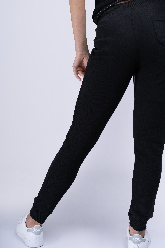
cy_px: 123
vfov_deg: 31.4
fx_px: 440
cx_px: 95
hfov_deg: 21.2
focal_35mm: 64
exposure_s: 1/160
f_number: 5.6
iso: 100
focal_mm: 55
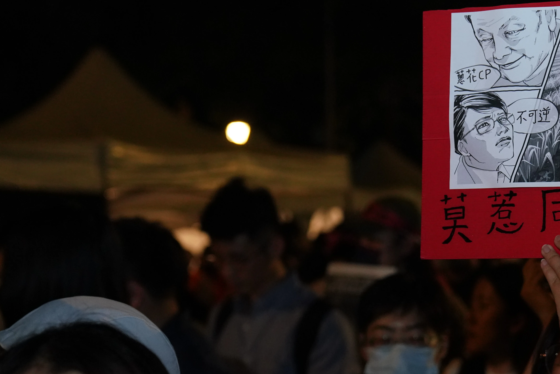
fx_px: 1276
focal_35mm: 82
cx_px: 480
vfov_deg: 16.7
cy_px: 191
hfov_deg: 24.2
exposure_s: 1/160
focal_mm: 44
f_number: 2.8
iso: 3200
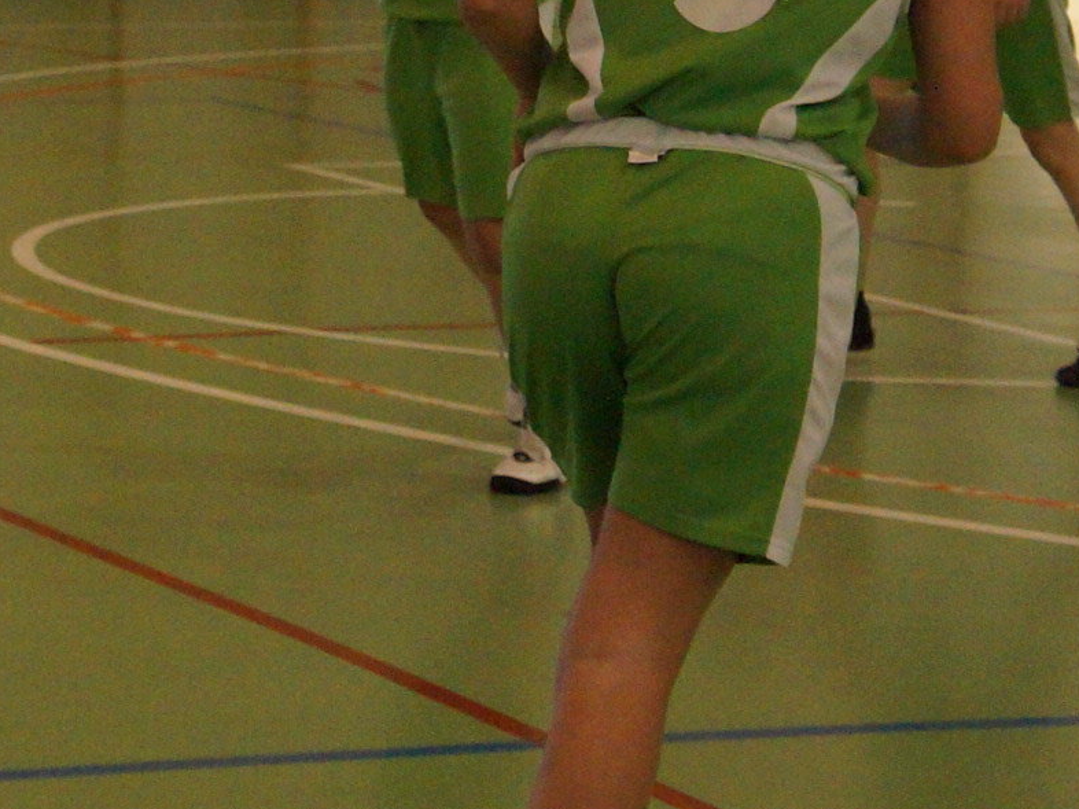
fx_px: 4539
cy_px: -104
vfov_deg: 10.1
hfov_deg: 12.8
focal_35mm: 146
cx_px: -607
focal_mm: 29
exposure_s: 1/2000
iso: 2500
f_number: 4
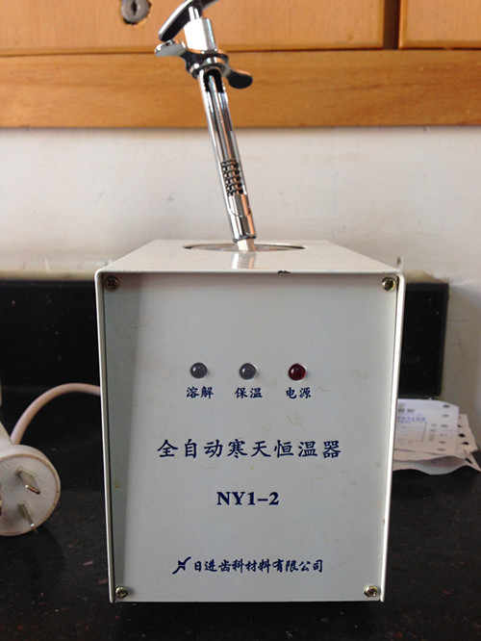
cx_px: 240
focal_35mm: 33
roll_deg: -0.3
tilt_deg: -10.1
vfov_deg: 55.3
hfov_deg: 43.0
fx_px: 611
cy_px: 320
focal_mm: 4.12
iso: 50
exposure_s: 1/40
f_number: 2.4
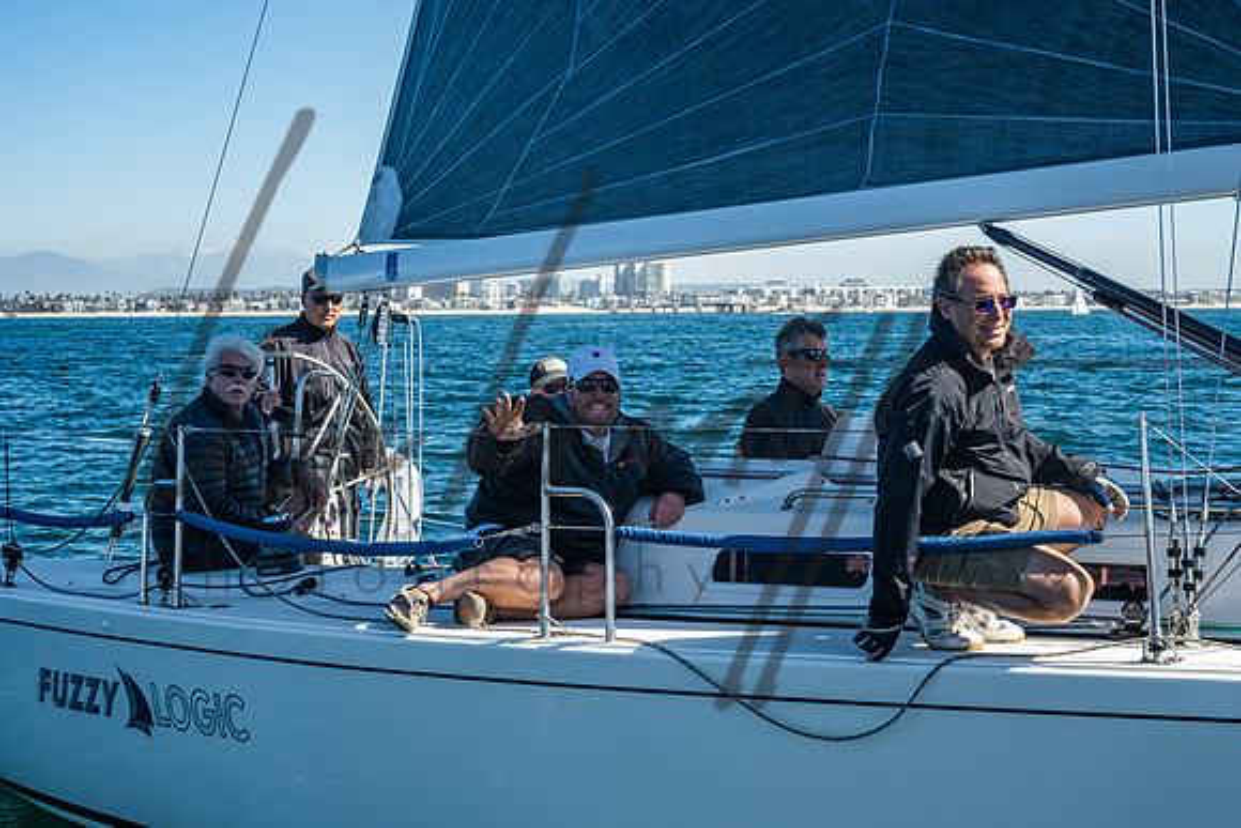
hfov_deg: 31.2
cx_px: 712
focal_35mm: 64
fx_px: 2215
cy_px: 353
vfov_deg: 21.2
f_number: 10
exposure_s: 1/320
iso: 400
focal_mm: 54
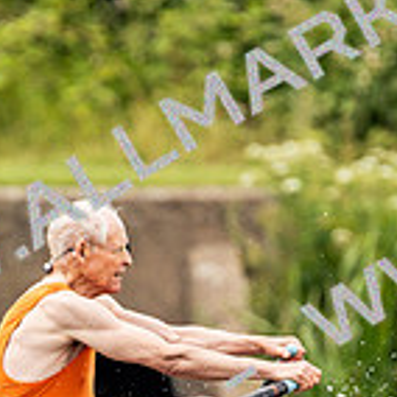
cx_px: 98
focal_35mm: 2080
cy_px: 393
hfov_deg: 0.8
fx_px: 26989
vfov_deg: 0.8
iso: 500
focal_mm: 600
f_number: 6.3
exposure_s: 1/2000
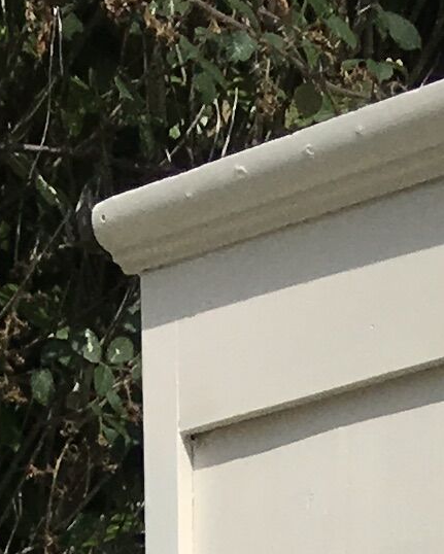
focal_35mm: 212
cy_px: 2004
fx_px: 3479
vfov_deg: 7.3
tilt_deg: -13.5
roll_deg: -0.7
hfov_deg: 7.3
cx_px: 471
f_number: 2.2
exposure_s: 1/2747
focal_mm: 4.15
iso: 25
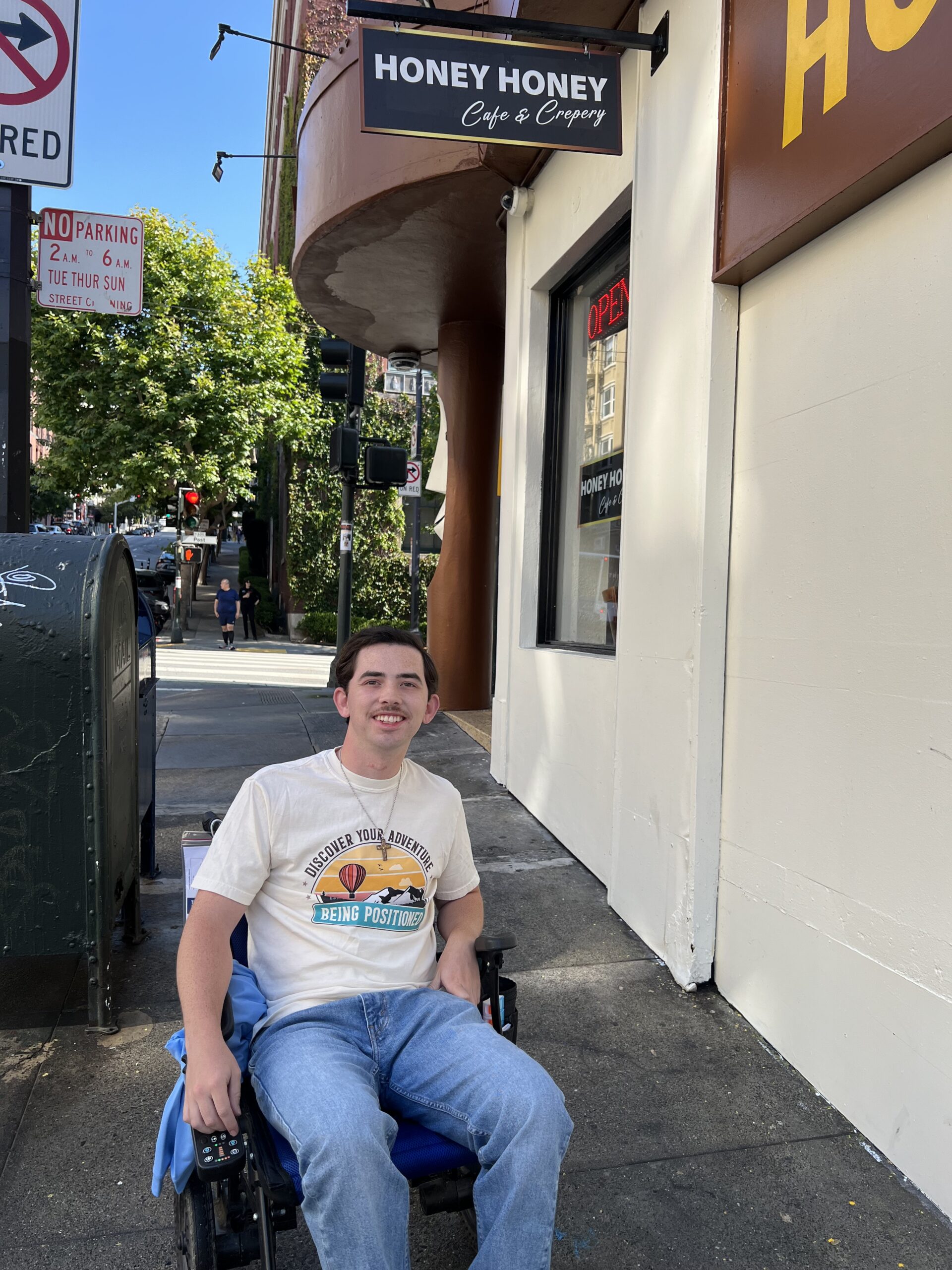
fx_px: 953
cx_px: 476
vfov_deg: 67.3
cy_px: 635
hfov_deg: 53.1
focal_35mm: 26
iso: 50
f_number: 1.5
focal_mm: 5.7
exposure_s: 1/1147
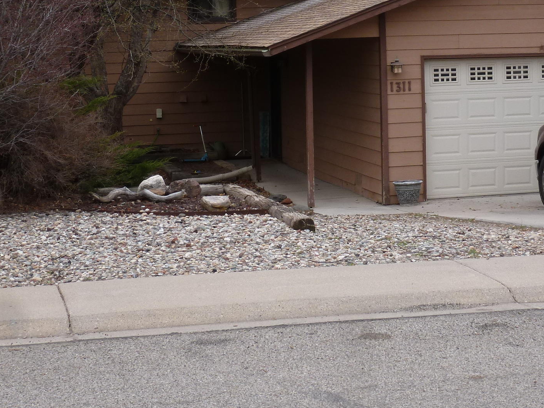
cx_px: 345
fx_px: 1289
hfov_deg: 23.8
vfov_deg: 17.9
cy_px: 119
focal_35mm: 82
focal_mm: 8
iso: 100
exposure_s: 1/250
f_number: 4
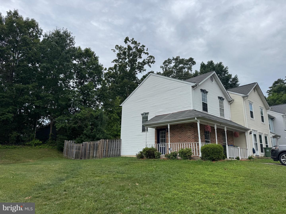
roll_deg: -2.7
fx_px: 198
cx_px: 143
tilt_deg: +14.7
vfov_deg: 56.8
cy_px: 107
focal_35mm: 24
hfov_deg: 71.6
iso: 80
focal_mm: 6.76
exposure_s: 1/4950
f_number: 1.78
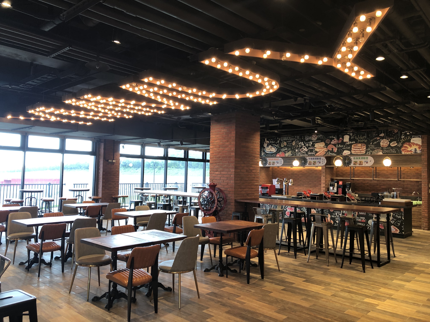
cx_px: 215
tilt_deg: +2.4
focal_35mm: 28
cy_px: 161
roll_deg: -0.8
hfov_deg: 63.4
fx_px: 348
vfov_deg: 49.7
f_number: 1.8
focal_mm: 3.99
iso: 40
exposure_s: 1/24
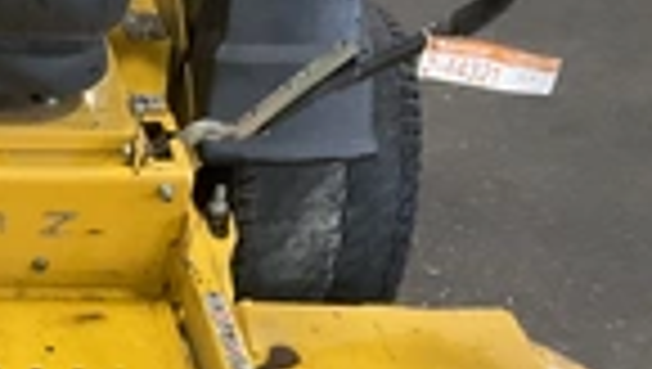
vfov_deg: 12.9
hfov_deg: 22.6
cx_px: -117
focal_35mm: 87
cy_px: 626
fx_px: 1506
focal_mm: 3
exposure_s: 1/60
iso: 250
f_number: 1.8
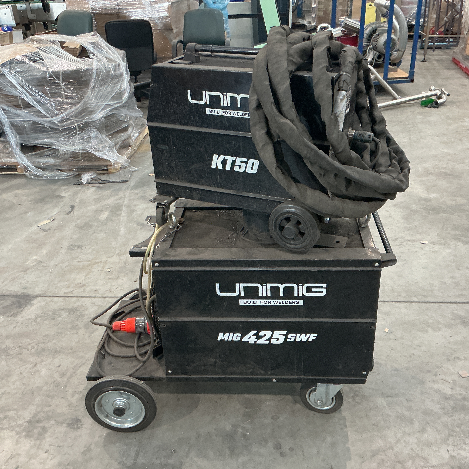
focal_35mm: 35
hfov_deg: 47.2
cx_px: 256
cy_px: 232
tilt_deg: -27.4
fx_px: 536
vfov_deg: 47.2
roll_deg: +1.5
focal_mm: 3
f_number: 1.8
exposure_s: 1/60
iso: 200
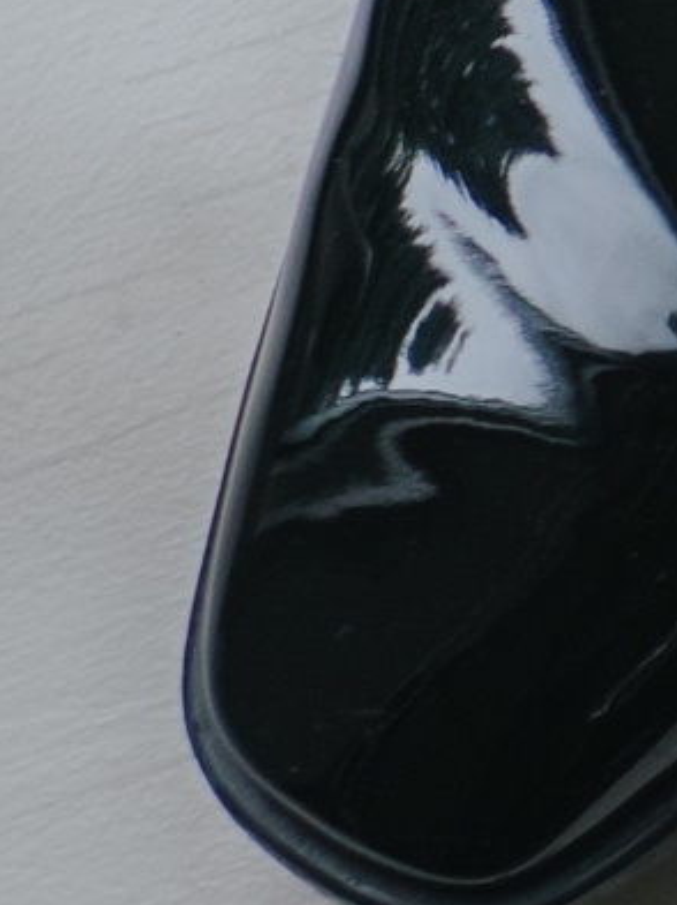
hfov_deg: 4.3
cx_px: 2388
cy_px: -349
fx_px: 8515
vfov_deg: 6.0
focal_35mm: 326
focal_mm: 25
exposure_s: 1/400
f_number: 1.2
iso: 320
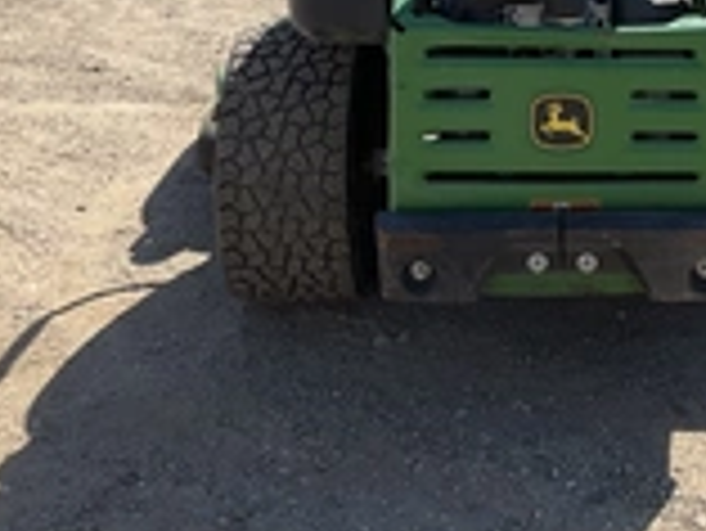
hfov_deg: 25.8
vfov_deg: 18.8
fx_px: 1510
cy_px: -112
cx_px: 585
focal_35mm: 74
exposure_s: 1/1412
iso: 25
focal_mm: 3
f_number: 1.8
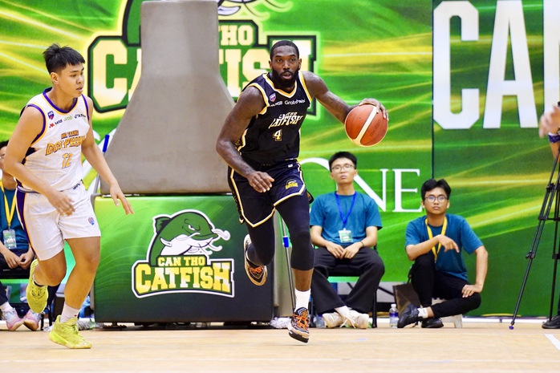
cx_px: 280
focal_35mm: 200
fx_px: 3110
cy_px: 186
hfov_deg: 10.3
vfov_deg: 6.9
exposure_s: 1/640
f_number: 2.8
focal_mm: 200
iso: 5000
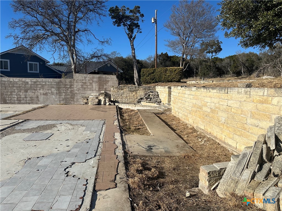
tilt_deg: -5.8
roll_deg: -1.5
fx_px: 196
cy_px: 106
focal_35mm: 24
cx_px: 141
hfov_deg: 71.6
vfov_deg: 56.8
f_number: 1.78
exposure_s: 1/7042
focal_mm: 6.86
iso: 80
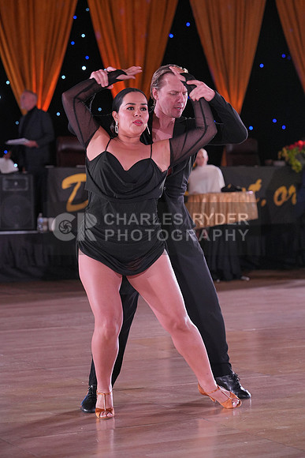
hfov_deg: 14.3
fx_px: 1219
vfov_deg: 21.2
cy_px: 229
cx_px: 152
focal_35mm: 96
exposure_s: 1/400
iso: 2000
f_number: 4
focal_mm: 96
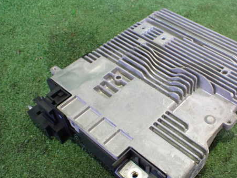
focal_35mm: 40
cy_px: 103
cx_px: 153
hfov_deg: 46.2
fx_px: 274
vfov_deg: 35.9
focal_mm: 5.4
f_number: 2.3
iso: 800
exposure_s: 1/50
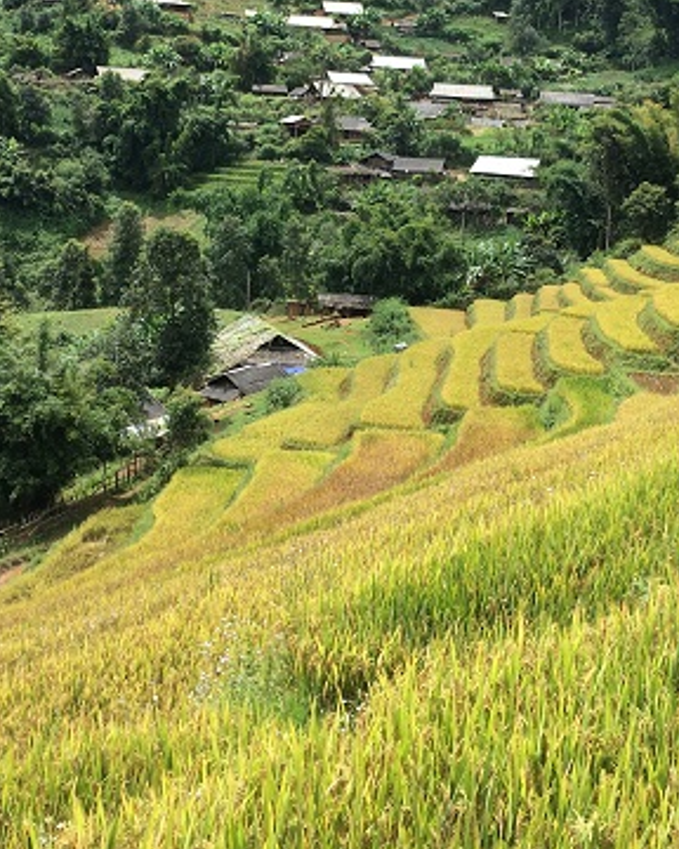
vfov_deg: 33.7
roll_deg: -4.1
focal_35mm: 55
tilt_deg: -4.6
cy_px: 261
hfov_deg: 27.6
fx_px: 1382
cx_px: 318
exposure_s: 1/905
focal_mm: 4.15
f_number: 2.2
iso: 25
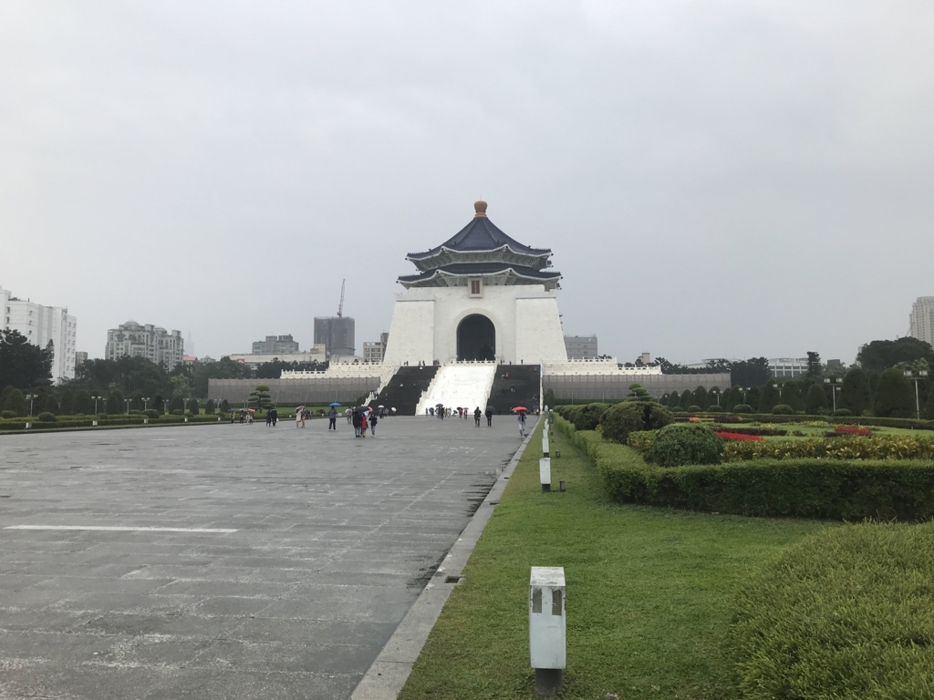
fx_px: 755
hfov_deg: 63.4
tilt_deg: +5.1
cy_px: 350
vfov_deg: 49.7
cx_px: 467
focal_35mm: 28
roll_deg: +0.0
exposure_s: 1/987
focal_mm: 3.99
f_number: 1.8
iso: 20
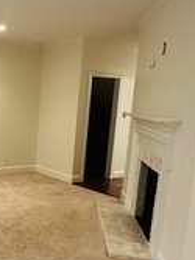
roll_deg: -1.3
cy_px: 148
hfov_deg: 28.5
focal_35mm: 42
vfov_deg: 44.7
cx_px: -55
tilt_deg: -9.4
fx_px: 316
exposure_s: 1/60
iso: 250
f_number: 2.2
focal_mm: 2.22
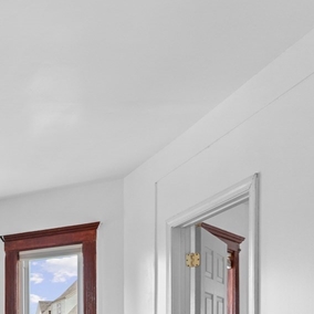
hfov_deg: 28.7
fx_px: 503
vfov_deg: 29.9
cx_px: -88
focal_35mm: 49
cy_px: 373
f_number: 7.1
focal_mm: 16
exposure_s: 1/2.5
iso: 320
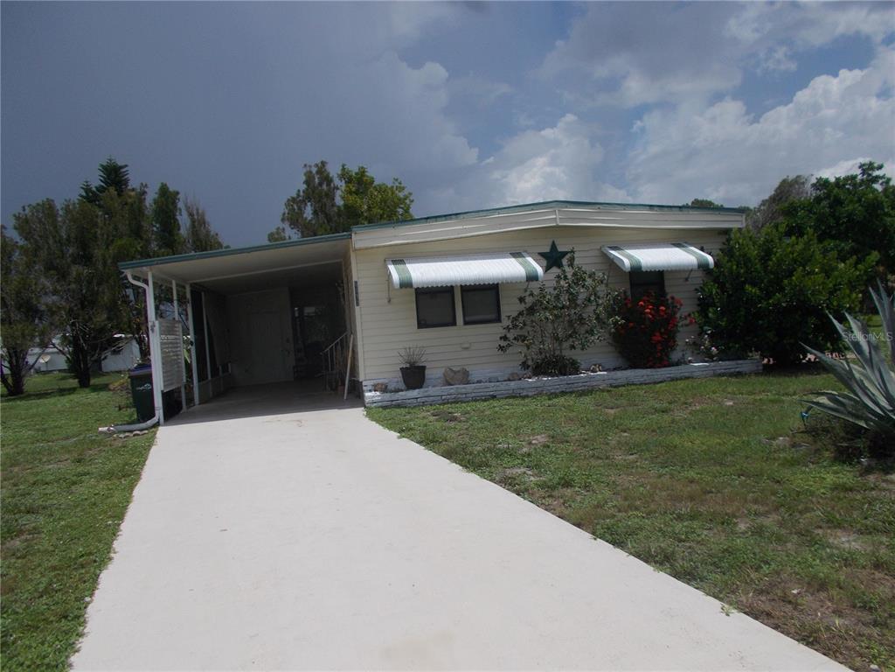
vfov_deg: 53.1
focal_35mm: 26
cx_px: 448
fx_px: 672
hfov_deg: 67.3
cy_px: 336
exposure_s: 1/400
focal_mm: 4.6
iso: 80
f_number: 8
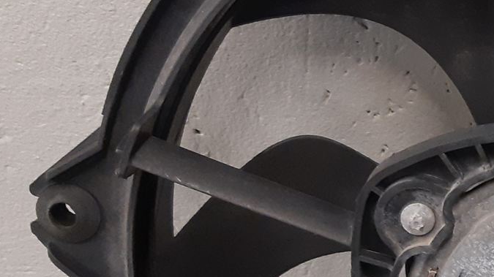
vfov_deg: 14.0
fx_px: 1126
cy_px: 221
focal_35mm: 86
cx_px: 610
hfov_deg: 22.6
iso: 250
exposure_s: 1/50
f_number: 1.7
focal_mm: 3.93
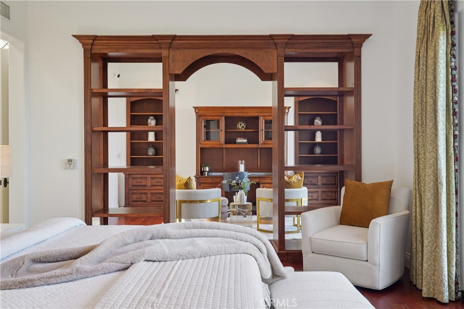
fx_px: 451
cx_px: 232
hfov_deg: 54.4
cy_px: 154
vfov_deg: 37.9
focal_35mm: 35
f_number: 9
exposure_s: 1/20
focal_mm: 35
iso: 800
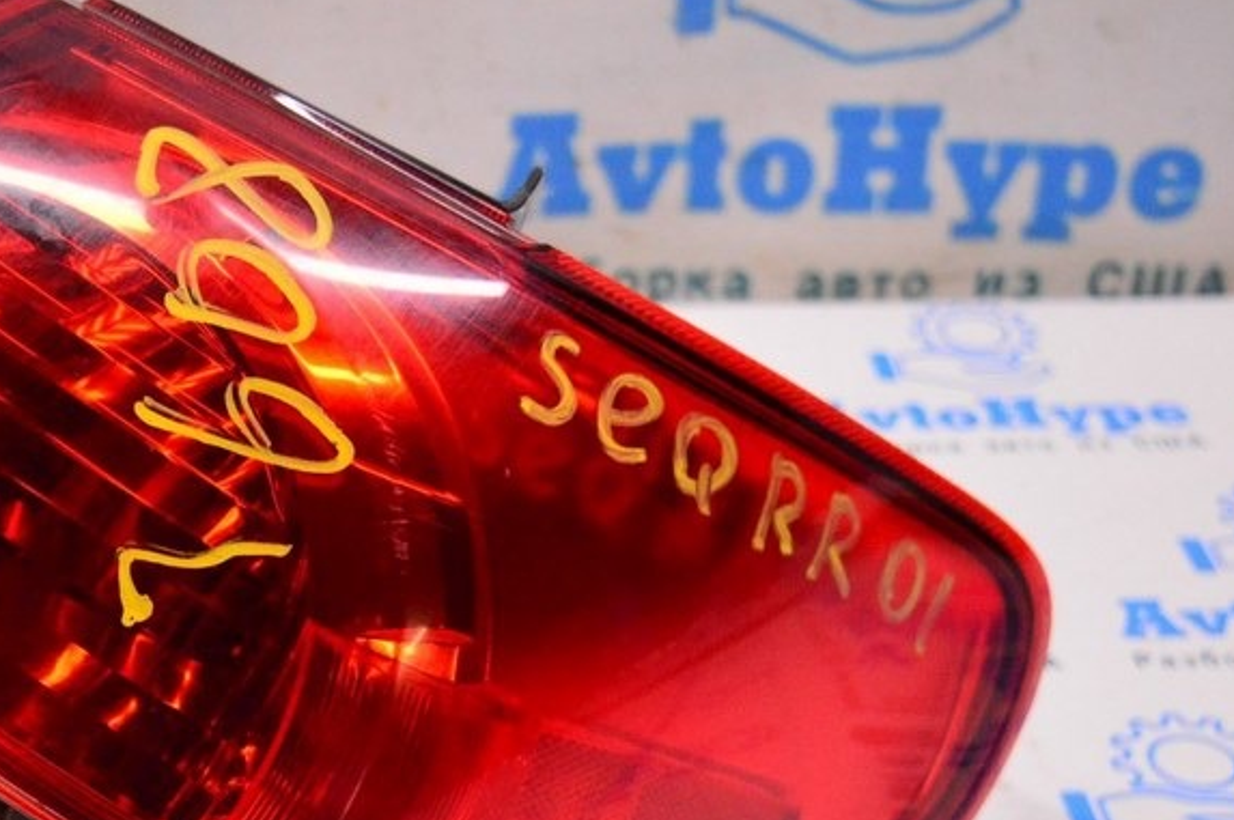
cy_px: 707
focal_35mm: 75
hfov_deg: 26.6
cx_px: 263
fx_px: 2569
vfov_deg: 17.9
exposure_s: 1/400
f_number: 4.2
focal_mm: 28
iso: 3200
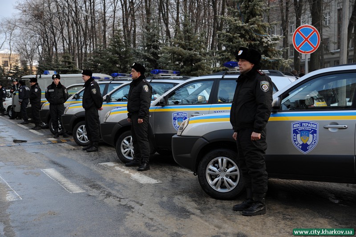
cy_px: 118
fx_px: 514
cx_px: 178
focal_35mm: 52
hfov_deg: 38.2
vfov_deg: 25.9
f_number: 3.8
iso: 400
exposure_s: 1/200
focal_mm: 52
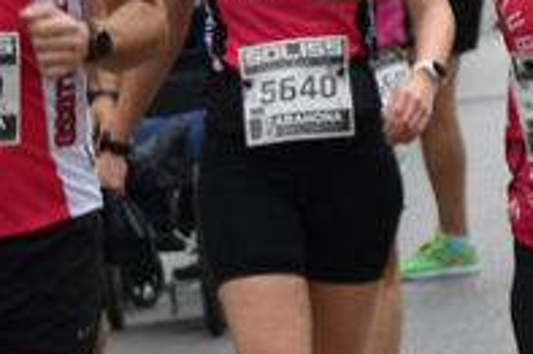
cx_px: 116
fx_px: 10636
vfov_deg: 1.9
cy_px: 320
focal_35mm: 719
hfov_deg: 2.9
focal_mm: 92
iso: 110
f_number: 5.6
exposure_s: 1/160
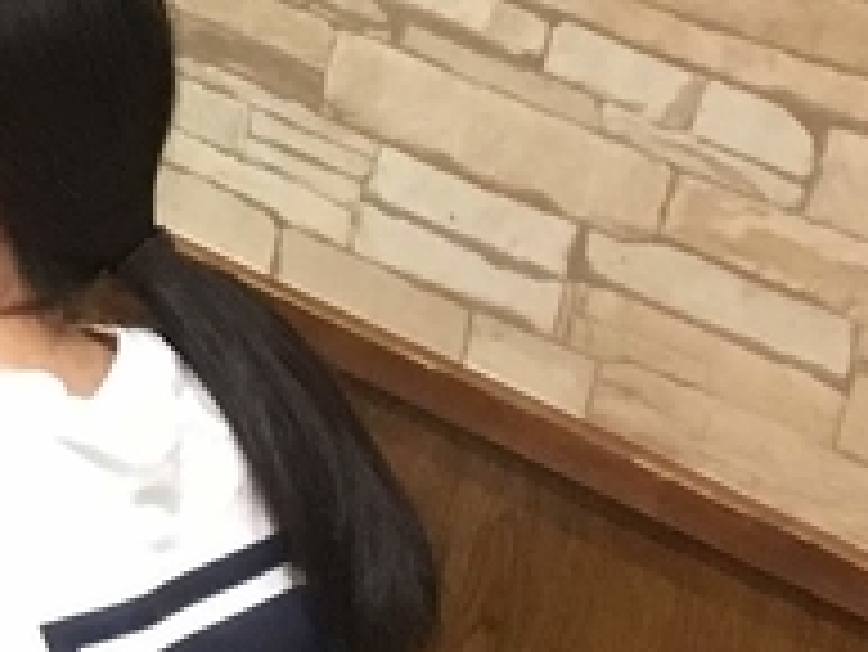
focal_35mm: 180
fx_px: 4516
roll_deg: -4.6
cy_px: 126
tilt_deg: -18.4
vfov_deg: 8.2
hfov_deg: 9.2
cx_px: -1574
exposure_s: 1/30
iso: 160
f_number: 2.2
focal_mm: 4.15
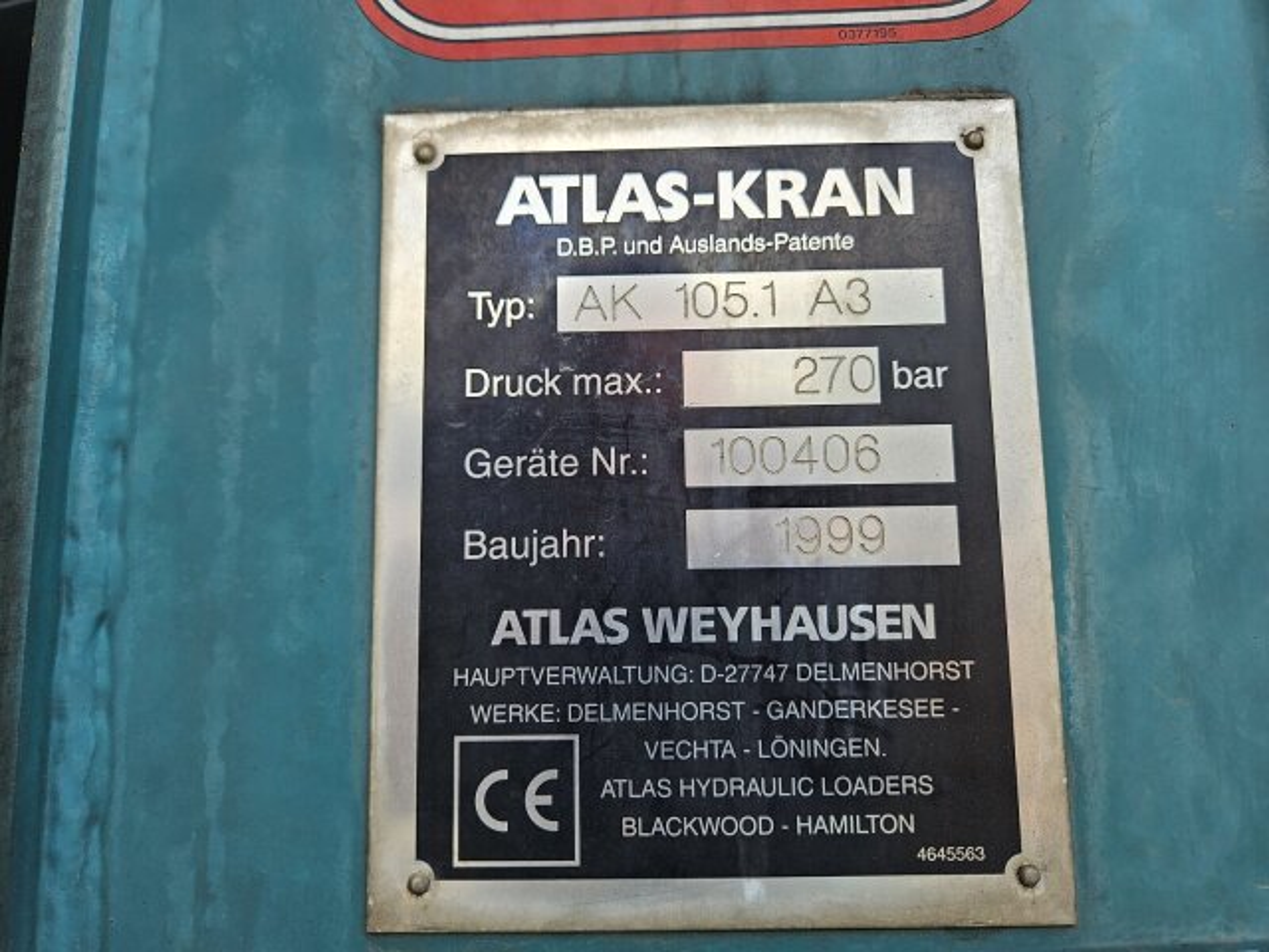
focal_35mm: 23
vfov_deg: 58.9
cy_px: 476
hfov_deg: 73.9
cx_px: 634
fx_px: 843
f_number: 1.8
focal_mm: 5.4
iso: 25
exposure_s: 1/163
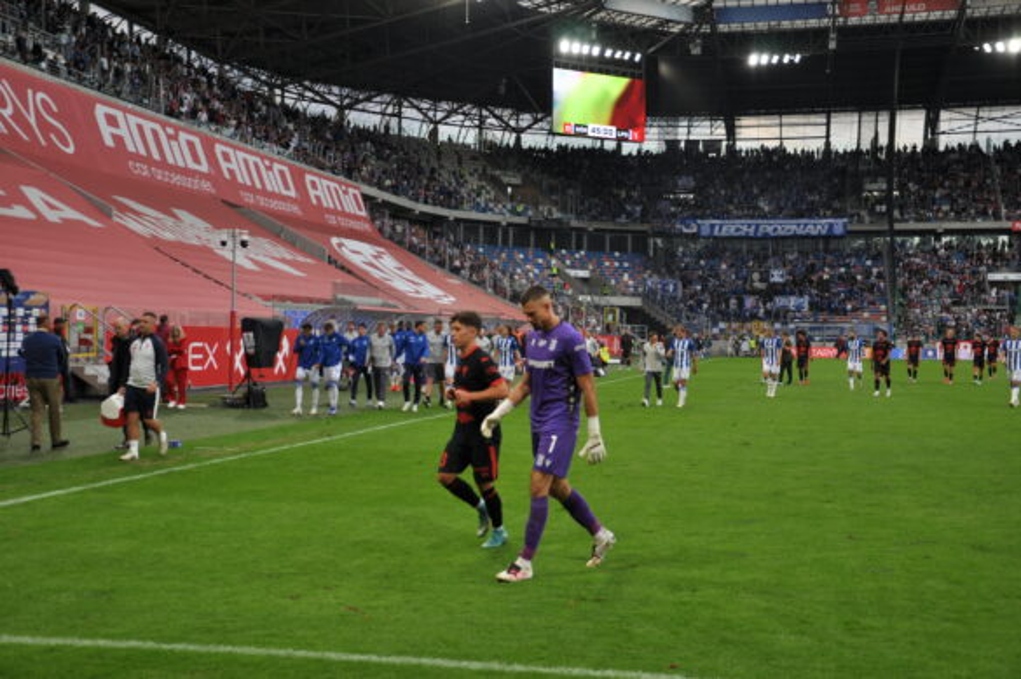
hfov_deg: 41.1
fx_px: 1360
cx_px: 510
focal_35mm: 48
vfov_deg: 28.0
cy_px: 340
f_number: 4.2
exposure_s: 1/320
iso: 250
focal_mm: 32
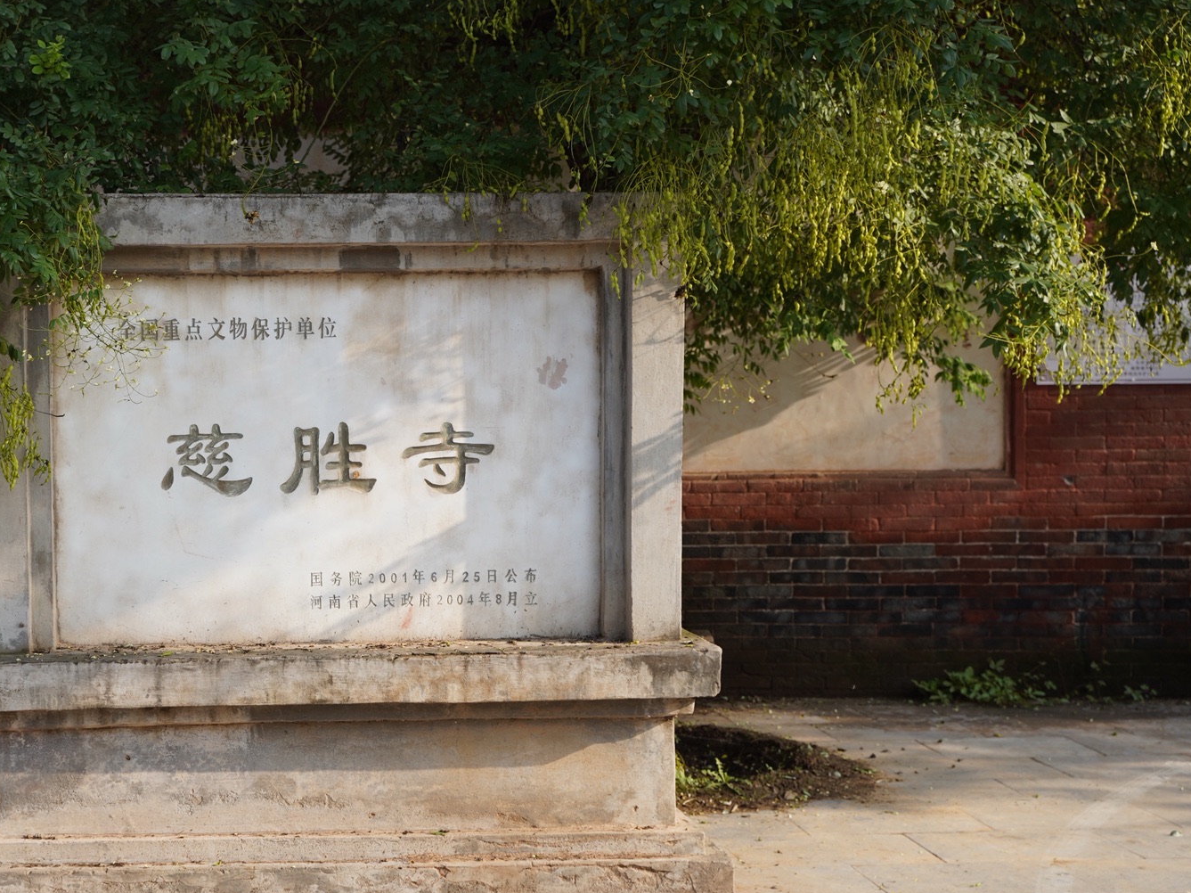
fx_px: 2029
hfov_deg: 32.3
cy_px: 520
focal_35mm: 59
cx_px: 340
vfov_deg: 24.8
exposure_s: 1/250
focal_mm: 41
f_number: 5
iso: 100
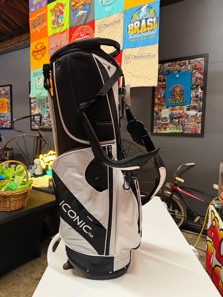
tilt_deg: -5.3
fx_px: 206
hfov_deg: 56.8
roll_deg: -1.8
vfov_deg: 71.6
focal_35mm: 24
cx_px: 112
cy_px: 148
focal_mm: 6.76
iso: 320
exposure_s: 1/60
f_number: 1.78
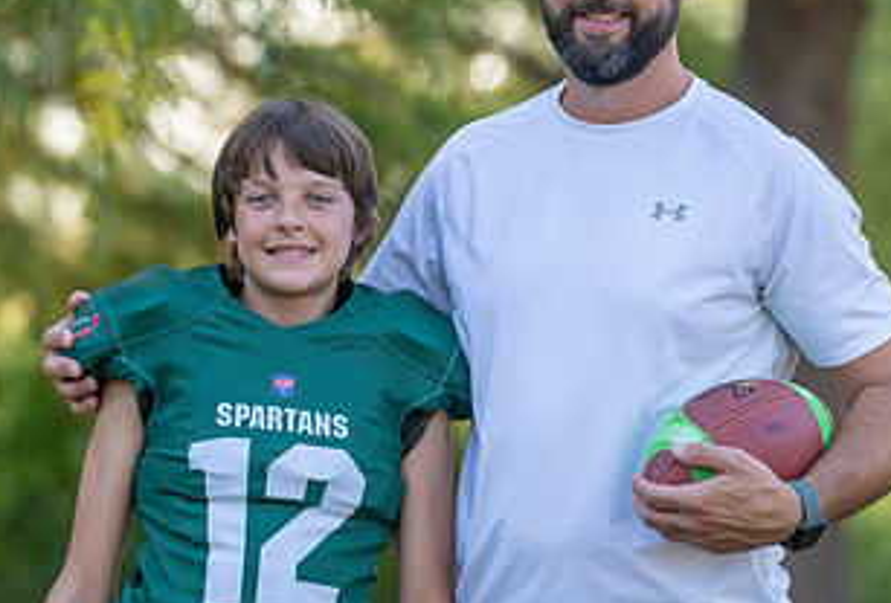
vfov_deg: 5.4
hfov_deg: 7.9
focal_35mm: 259
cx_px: 570
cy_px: 285
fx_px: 6442
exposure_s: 1/320
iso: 125
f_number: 2.8
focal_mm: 127
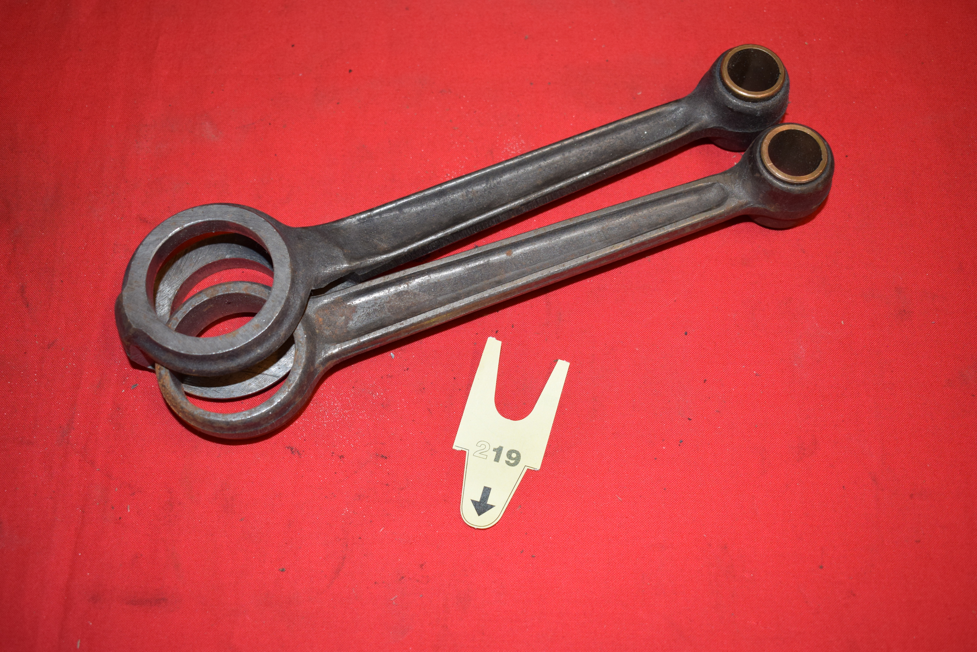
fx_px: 1099
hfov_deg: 47.9
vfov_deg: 33.0
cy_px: 326
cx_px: 488
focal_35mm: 40
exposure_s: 1/125
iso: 640
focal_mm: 27
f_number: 5
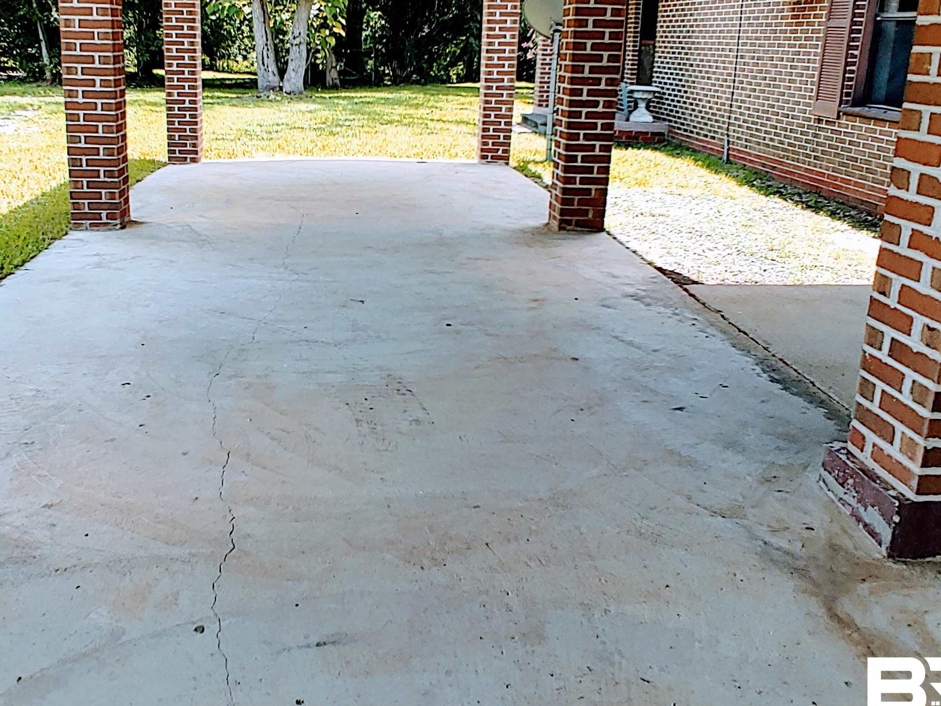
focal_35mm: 35
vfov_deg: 40.4
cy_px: 258
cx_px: 363
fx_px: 951
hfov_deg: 52.2
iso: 50
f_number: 1.9
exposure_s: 1/209
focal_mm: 1.78
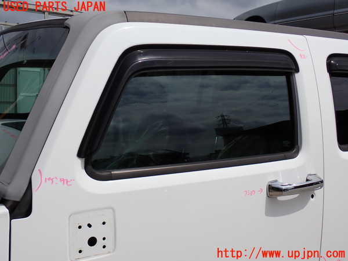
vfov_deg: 35.1
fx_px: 412
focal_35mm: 41
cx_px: 174
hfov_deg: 45.8
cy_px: 130
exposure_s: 1/250
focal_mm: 7.31
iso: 100
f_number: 11
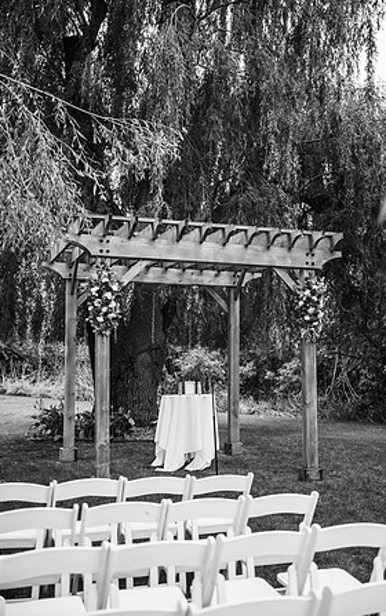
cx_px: 198
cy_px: 307
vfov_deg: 47.2
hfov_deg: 30.6
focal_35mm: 42
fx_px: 706
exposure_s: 1/1000
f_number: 2.8
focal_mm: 41
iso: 200
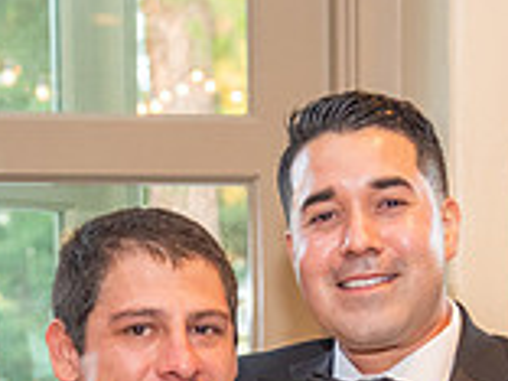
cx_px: 221
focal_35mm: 150
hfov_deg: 13.2
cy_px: 565
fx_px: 2201
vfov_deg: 9.6
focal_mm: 42
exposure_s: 1/125
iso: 1250
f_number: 3.5
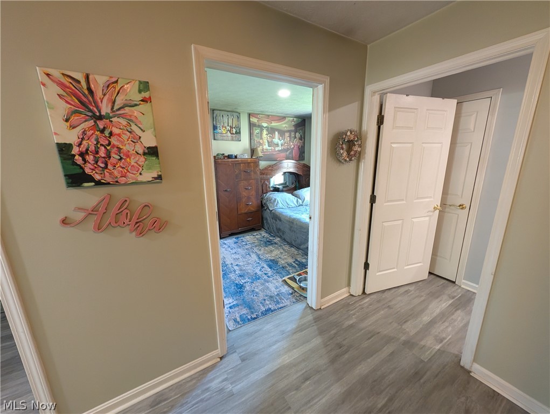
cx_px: 275
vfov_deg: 94.6
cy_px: 207
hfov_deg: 110.5
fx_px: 191
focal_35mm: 12
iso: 316
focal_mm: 2.02
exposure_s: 1/40
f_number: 1.7
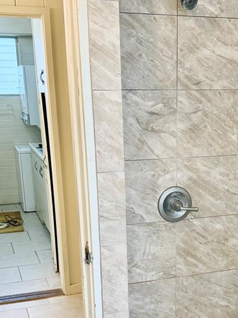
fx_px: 495
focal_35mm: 54
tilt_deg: -17.7
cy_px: 243
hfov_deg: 26.7
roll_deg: +0.6
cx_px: 176
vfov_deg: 34.7
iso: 160
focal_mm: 6.76
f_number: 1.78
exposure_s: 1/120
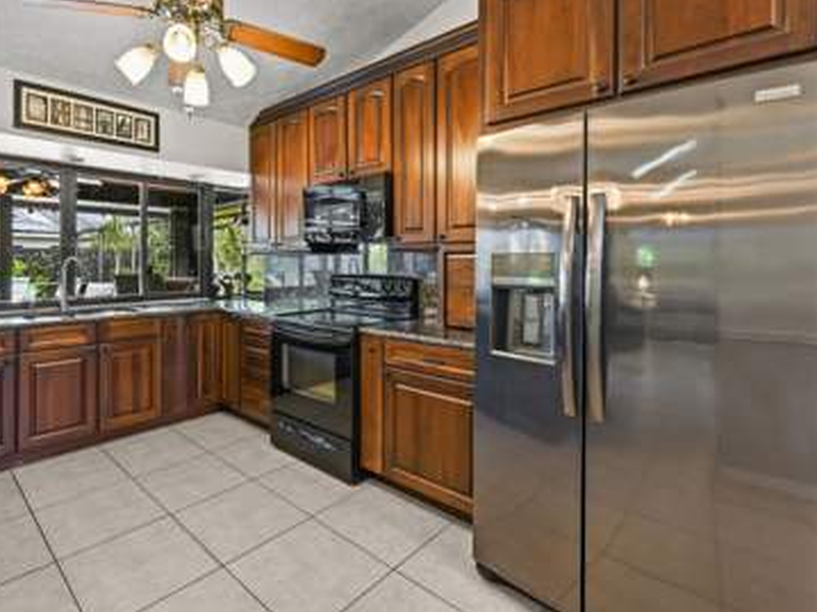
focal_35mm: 18
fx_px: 425
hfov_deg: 86.3
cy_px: 270
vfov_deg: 71.3
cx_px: 314
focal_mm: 14
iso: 3200
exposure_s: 1/4
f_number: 8
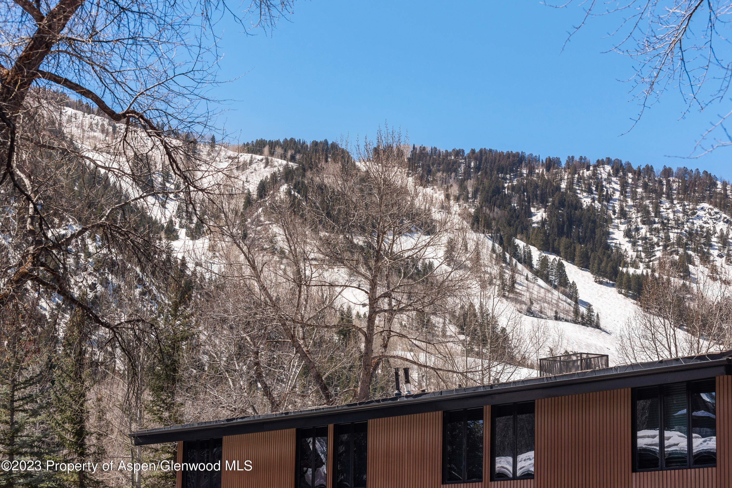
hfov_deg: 28.8
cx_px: 366
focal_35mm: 70
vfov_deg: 19.5
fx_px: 1424
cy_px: 244
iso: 100
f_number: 7.1
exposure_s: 1/1000
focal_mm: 70
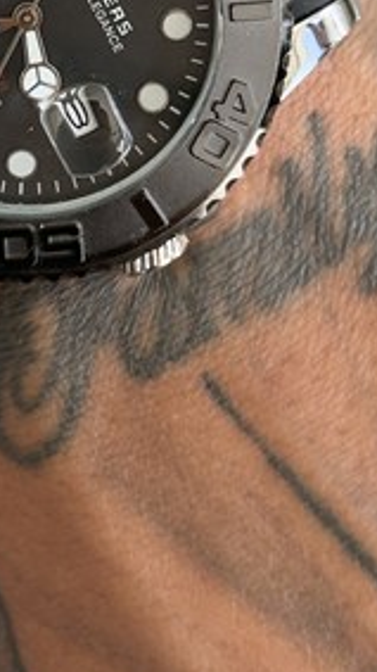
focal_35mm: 148
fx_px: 2633
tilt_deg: -54.3
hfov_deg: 8.2
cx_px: 9
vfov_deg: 14.3
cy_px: -19
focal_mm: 6.76
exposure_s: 1/121
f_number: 1.78
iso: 80
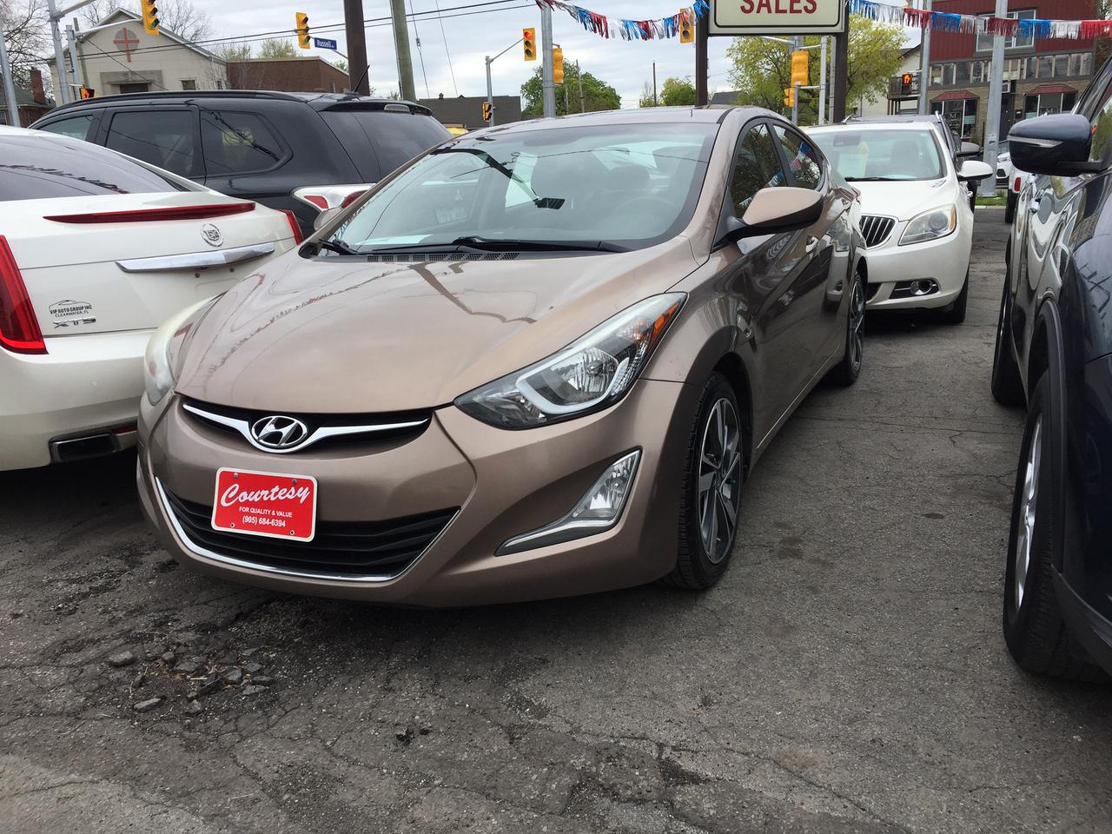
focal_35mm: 29
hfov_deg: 61.7
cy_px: 417
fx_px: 932
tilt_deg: -14.6
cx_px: 556
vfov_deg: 48.2
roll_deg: +2.0
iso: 32
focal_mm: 4.15
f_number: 2.2
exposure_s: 1/1276
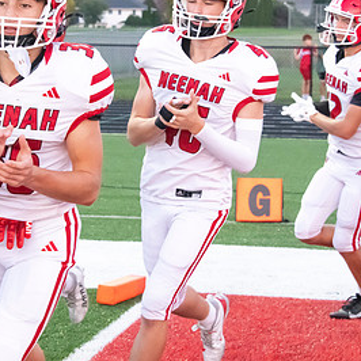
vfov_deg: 13.8
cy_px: 136
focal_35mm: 126
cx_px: 179
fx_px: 1487
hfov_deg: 13.8
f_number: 7.1
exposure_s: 1/640
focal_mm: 68
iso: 10000
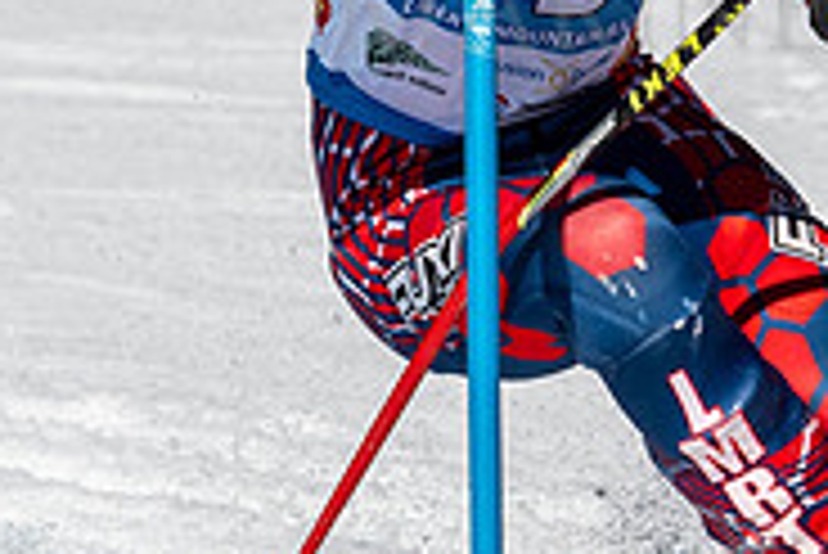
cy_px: 53
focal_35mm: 2121
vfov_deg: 0.6
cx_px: 867
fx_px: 48820
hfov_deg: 1.0
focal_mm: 400
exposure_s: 1/2000
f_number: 8
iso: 200
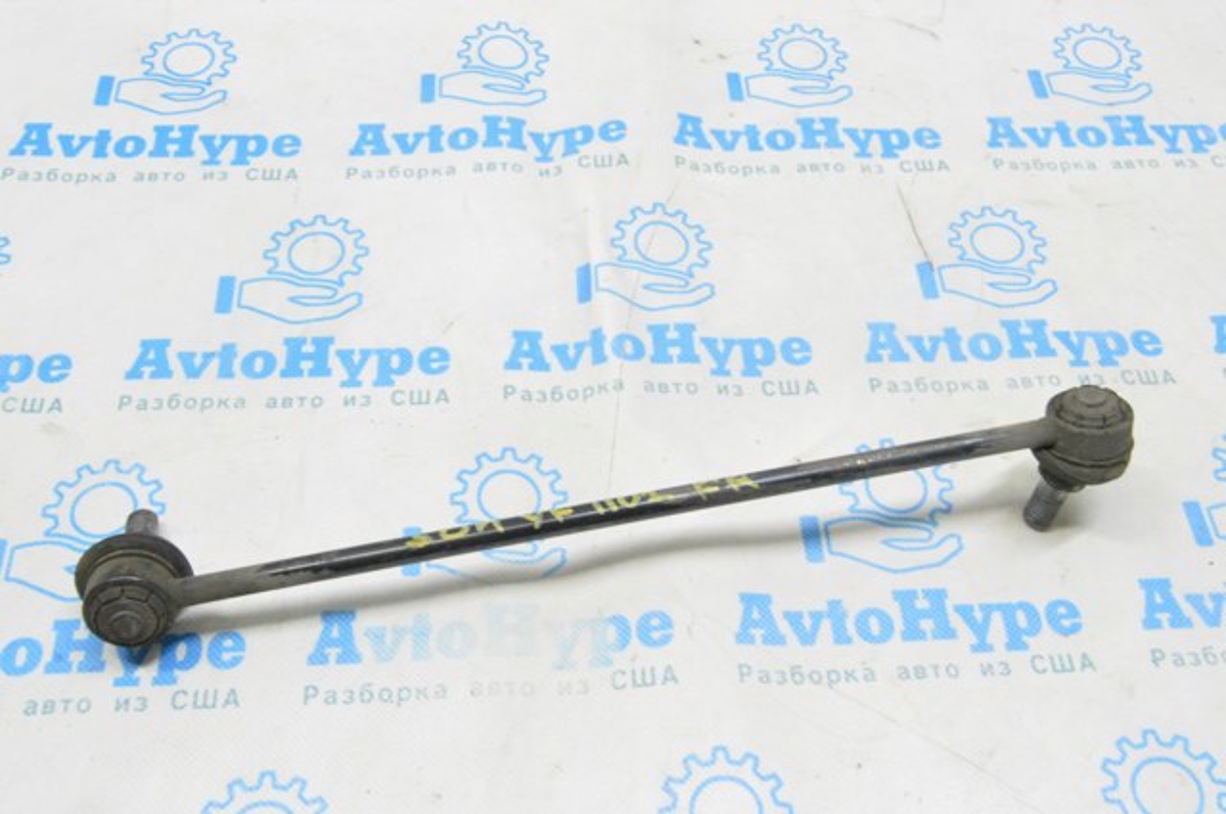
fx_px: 1326
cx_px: 613
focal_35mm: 39
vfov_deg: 34.1
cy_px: 407
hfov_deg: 49.6
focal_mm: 26
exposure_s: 1/15
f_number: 20
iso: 6400
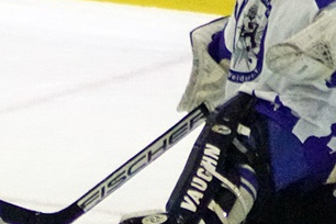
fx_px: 12608
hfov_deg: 1.5
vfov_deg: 1.0
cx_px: 110
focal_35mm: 1351
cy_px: 80
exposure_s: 1/400
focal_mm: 230
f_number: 5
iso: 3200
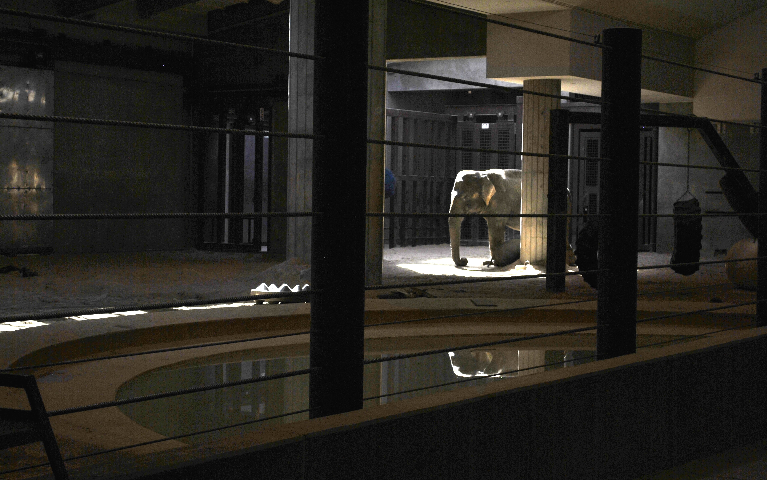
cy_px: 227
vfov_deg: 19.1
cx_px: 381
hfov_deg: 30.2
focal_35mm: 68
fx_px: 1421
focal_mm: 44
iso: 100
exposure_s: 1/250
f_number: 5.3
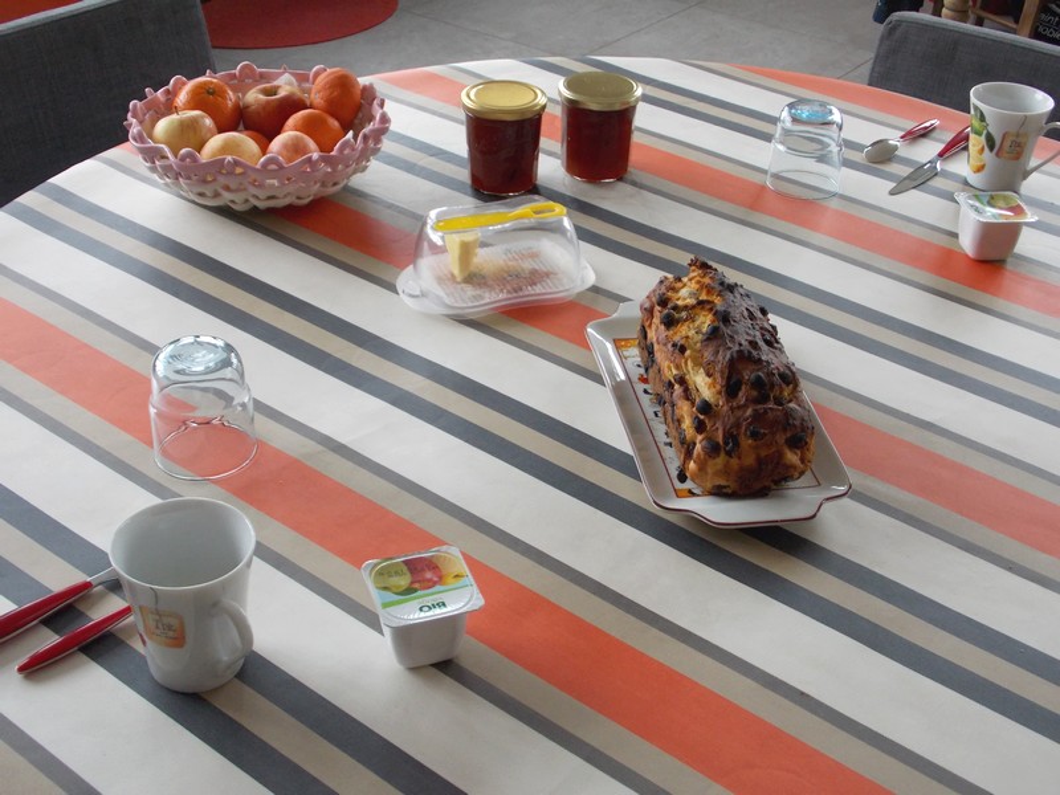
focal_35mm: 46
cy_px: 398
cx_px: 530
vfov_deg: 31.5
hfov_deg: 41.2
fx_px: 1409
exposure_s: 1/30
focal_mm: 8.1
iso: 200
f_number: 3.7
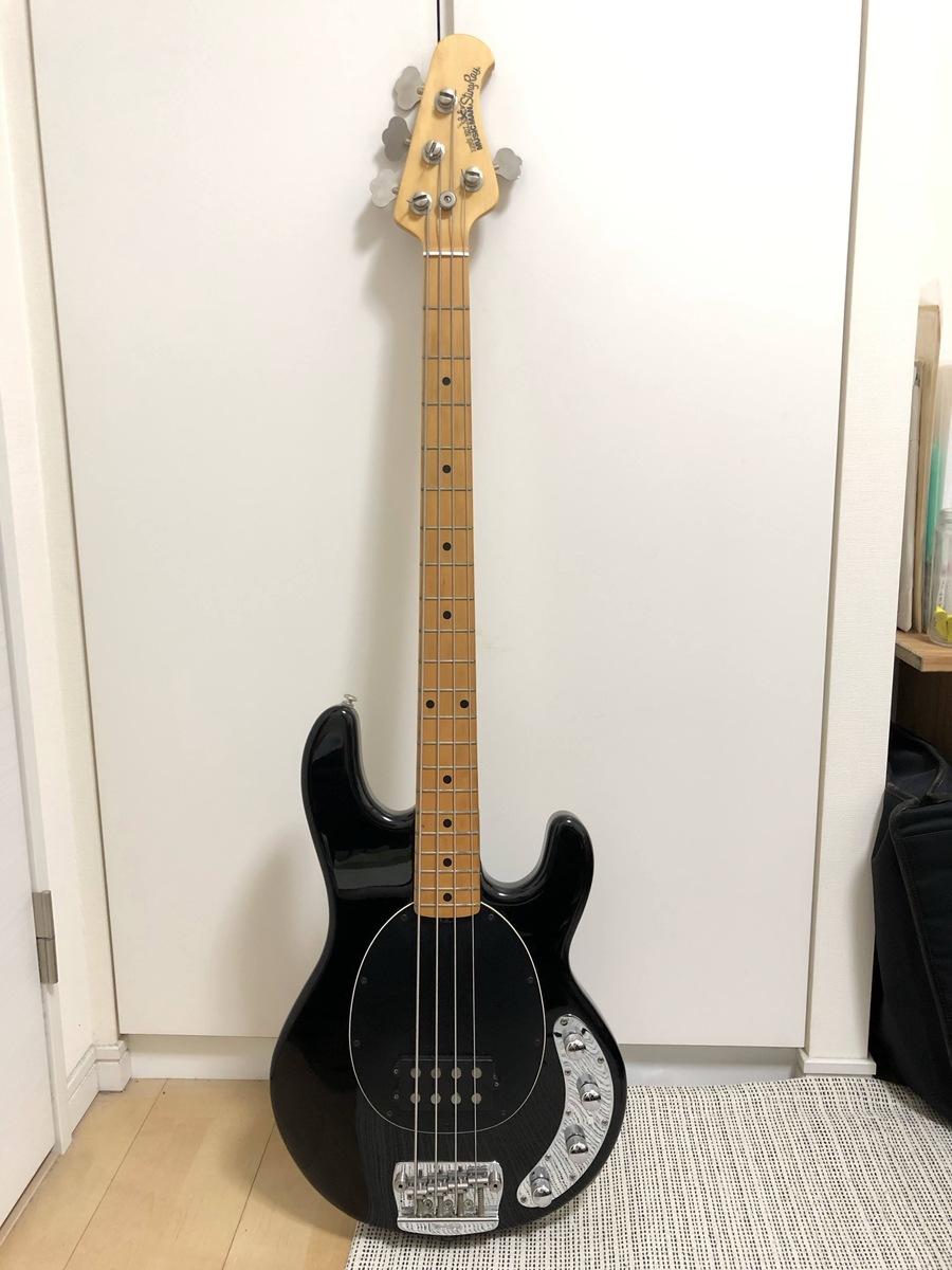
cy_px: 635
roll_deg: +0.6
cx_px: 476
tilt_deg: -11.4
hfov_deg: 49.7
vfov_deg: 63.4
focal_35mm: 28
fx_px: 1027
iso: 64
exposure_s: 1/17
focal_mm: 4
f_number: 1.8
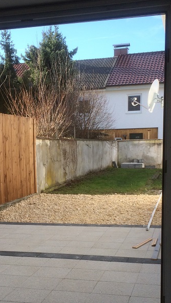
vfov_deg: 38.0
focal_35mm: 54
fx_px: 435
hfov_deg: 22.2
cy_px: 205
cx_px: 63
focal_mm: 4.12
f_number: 2.2
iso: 32
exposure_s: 1/586
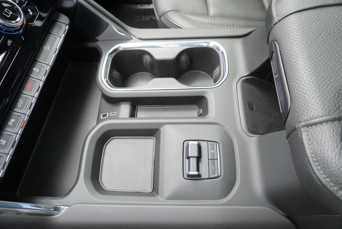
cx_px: 171
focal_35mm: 24
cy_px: 114
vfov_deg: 53.2
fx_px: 228
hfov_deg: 73.7
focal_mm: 16
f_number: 4
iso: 2000
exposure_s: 1/800
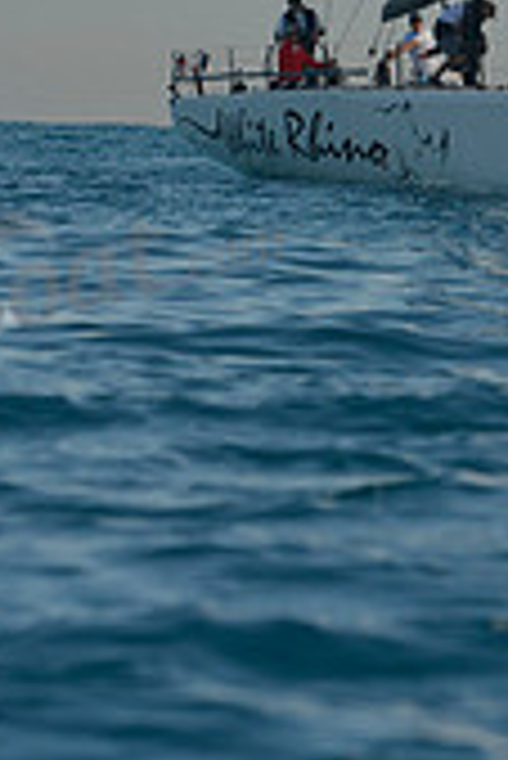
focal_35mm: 463
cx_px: 519
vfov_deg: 4.4
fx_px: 9779
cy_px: -445
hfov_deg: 3.0
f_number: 7.1
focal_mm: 135
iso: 200
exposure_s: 1/800
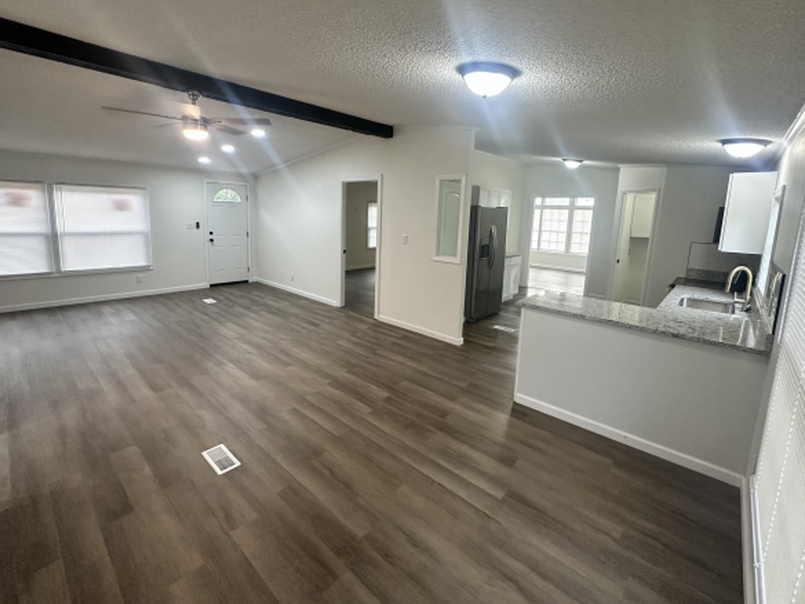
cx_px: 394
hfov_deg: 94.5
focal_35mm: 16
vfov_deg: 77.8
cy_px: 265
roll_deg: -2.4
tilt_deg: -8.2
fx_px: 372
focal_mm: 2.22
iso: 250
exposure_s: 1/120
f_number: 2.2
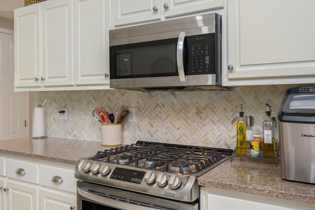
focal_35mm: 31
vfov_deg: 42.3
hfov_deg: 60.3
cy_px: 106
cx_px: 160
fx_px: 271
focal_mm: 30
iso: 400
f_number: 9
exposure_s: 1/4
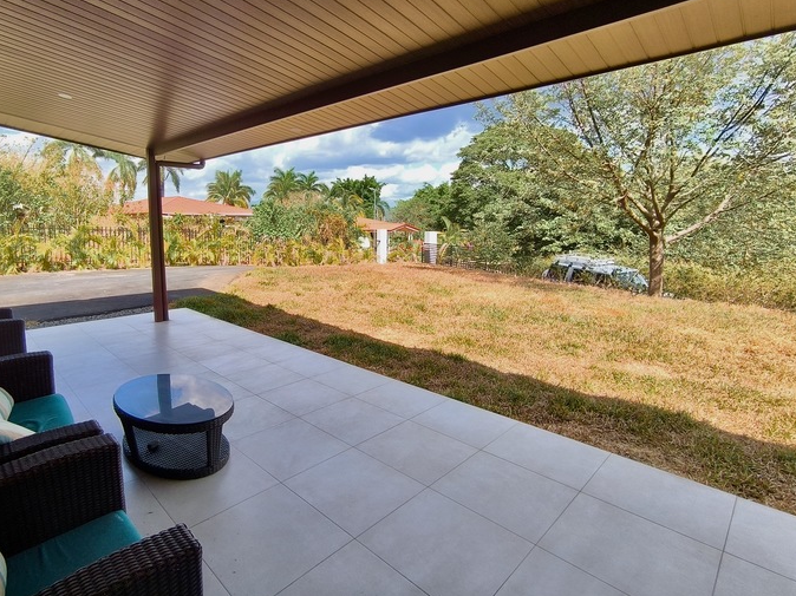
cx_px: 328
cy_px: 266
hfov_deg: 83.9
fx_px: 437
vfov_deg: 68.4
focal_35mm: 19
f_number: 2.2
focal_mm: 1.65
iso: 50
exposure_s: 1/581
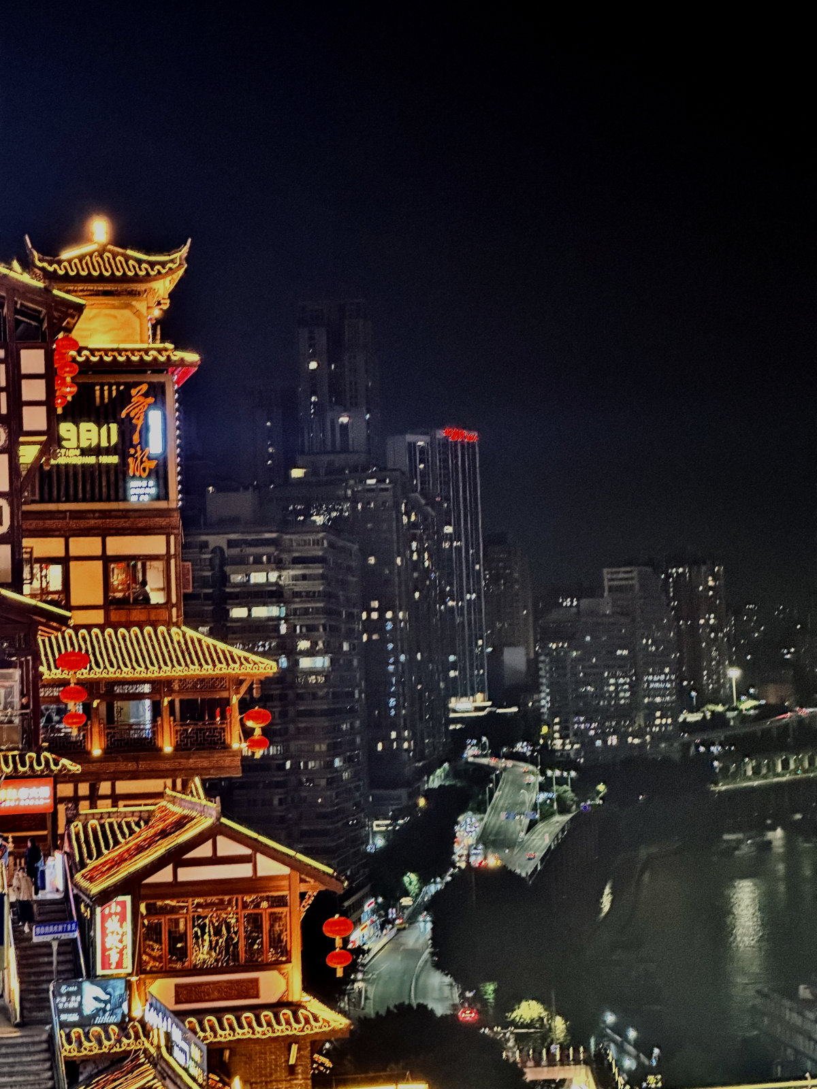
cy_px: 544
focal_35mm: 77
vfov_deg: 25.3
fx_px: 2423
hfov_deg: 19.1
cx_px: 408
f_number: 2.8
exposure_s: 1/25
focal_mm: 9
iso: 1250
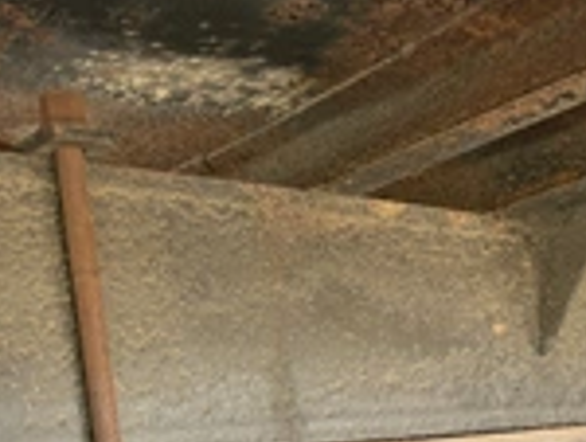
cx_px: 711
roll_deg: +9.9
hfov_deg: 26.7
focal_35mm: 64
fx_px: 1085
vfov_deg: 22.5
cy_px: 379
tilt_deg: +2.5
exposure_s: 1/192
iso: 100
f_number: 1.78
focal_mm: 6.76
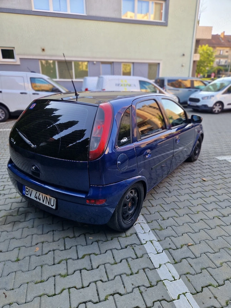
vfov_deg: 73.9
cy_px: 154
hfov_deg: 58.9
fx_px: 205
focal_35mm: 23
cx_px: 116
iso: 50
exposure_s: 1/147
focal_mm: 5.4
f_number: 1.8
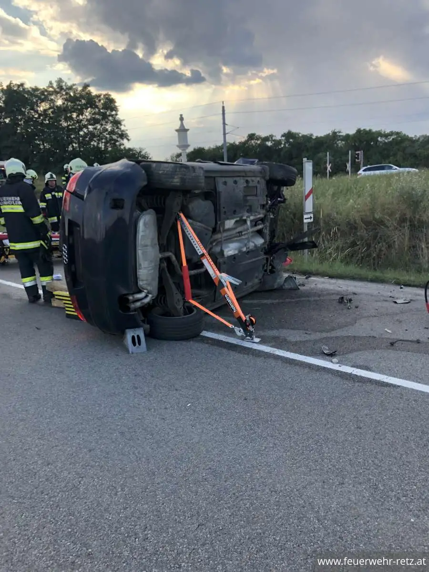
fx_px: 463
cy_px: 286
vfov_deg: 63.4
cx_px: 214
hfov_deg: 49.7
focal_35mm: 28
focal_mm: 4
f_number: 1.8
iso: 20
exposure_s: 1/340
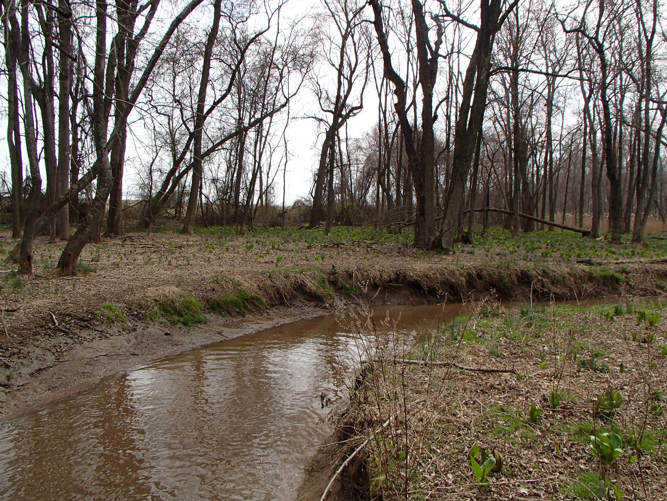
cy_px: 250
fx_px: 540
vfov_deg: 49.7
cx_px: 334
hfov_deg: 63.4
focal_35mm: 28
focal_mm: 5
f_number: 3.9
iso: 100
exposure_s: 1/500
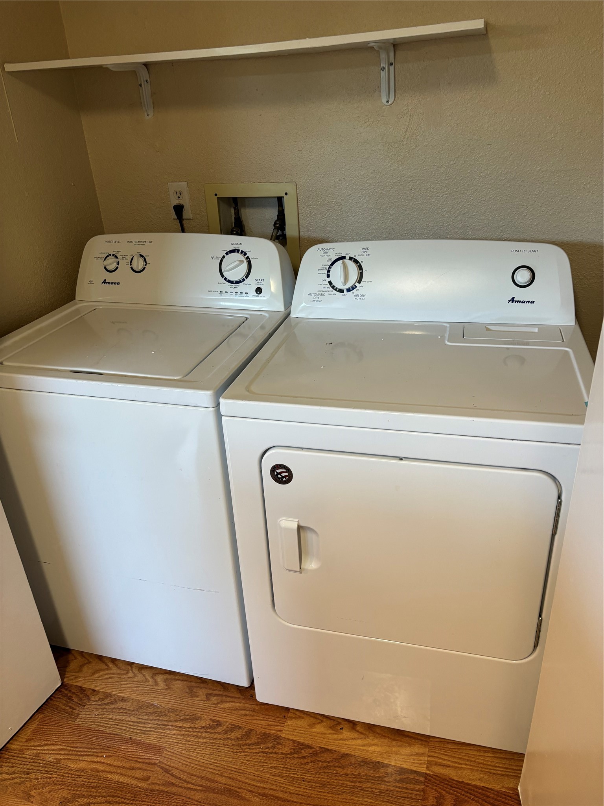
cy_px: 403
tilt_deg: -26.2
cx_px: 302
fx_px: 605
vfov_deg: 67.3
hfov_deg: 53.1
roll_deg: +3.4
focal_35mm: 26
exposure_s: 1/60
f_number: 1.6
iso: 125
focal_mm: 5.96
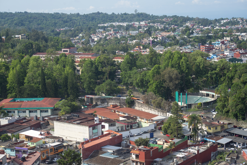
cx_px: 124
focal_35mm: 70
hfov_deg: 28.8
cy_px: 82
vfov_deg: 19.5
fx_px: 480
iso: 100
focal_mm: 70
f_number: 7.1
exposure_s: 1/250
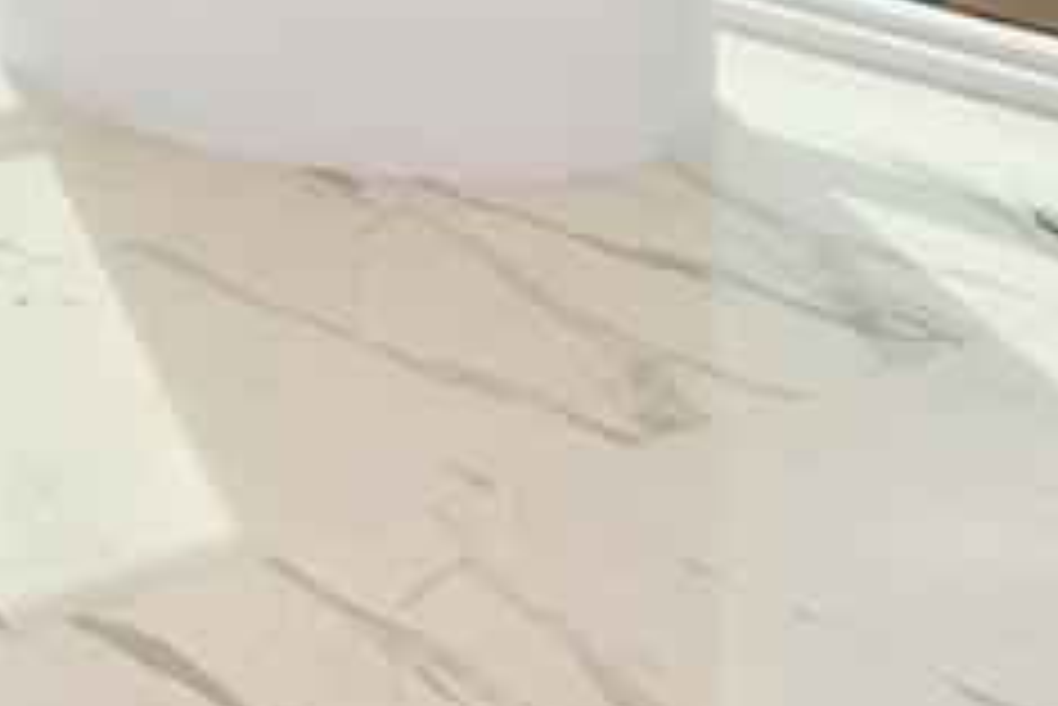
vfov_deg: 11.7
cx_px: -945
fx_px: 2999
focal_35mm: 102
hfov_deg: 16.2
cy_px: -823
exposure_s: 1/2000
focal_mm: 10
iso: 800
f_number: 8
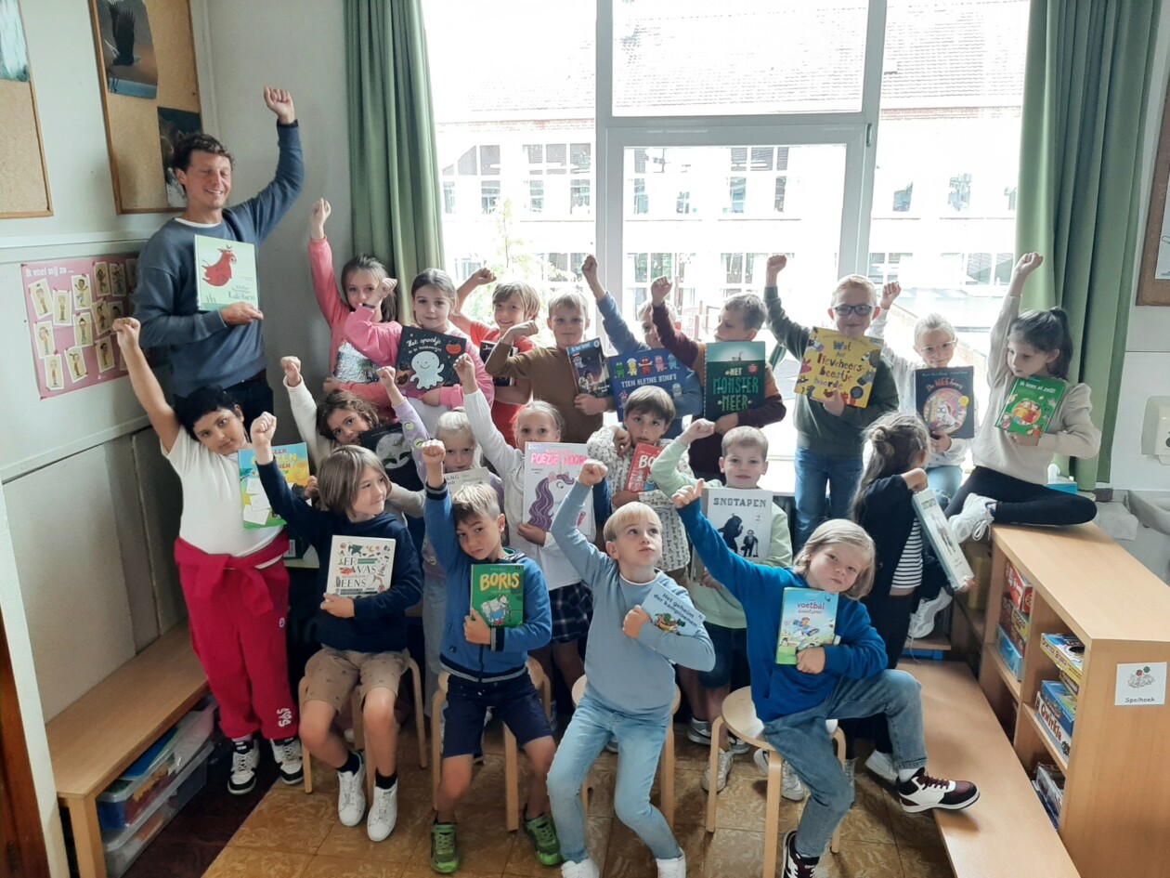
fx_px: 879
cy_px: 439
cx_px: 585
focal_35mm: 26
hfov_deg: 67.3
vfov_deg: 53.1
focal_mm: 3.93
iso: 64
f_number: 1.7
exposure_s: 1/50
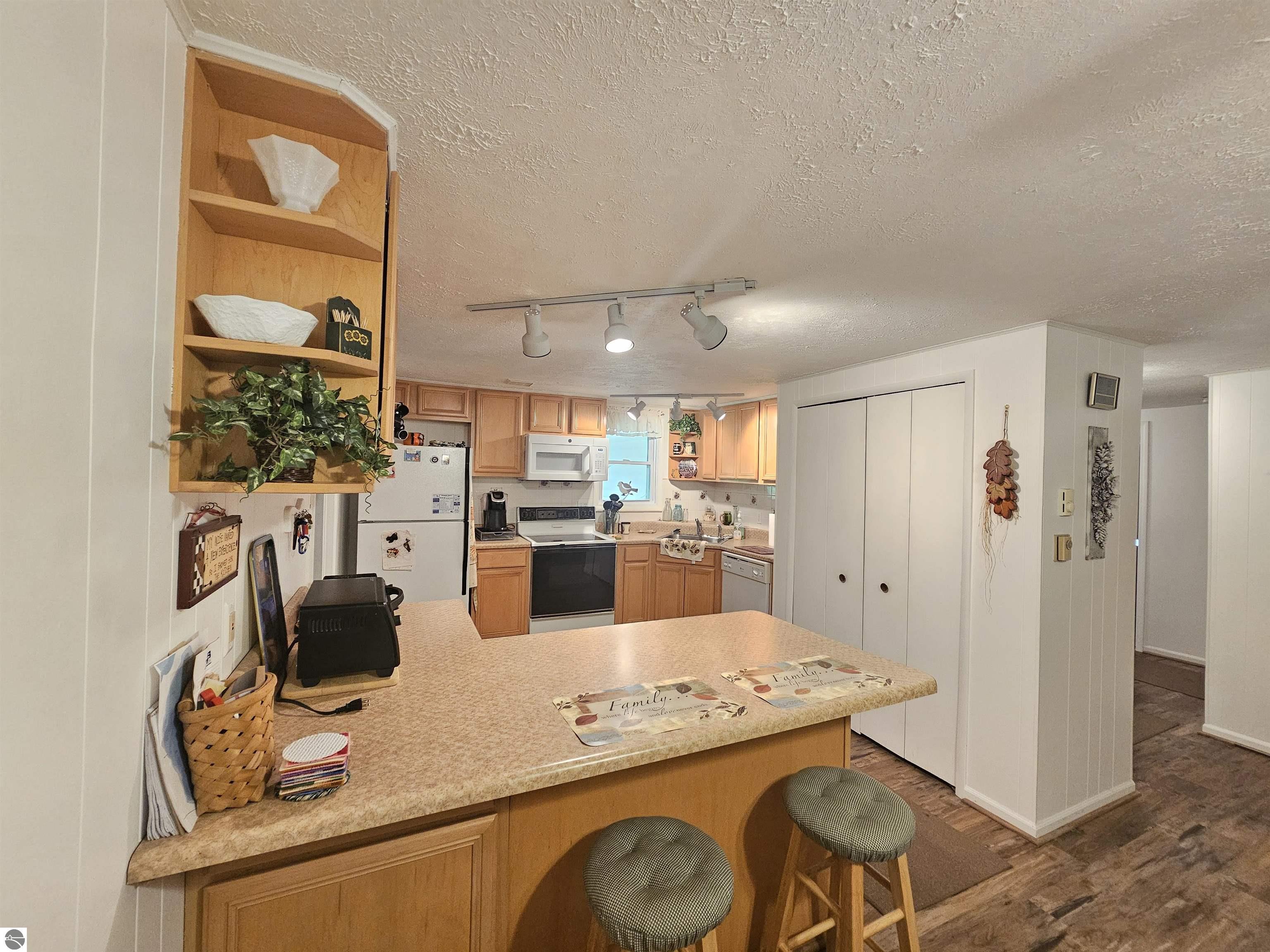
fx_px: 477
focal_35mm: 13
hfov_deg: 106.2
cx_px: 635
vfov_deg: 89.9
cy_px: 476
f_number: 2.2
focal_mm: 2.2
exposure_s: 1/40
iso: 400
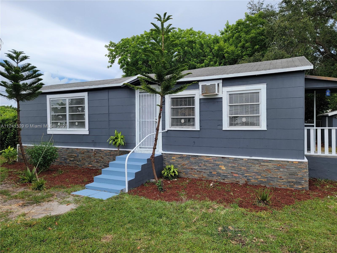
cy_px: 126
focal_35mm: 24
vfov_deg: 56.8
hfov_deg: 71.6
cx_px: 168
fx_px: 234
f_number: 1.8
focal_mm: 6.7
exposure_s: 1/606
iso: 16
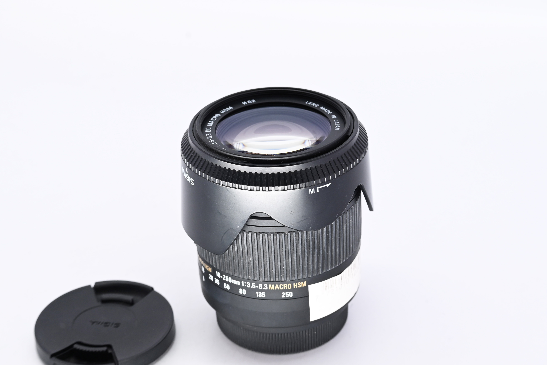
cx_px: 274
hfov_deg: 27.0
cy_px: 182
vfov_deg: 18.2
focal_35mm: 75
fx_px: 1139
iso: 500
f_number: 9
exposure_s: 1/125
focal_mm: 50
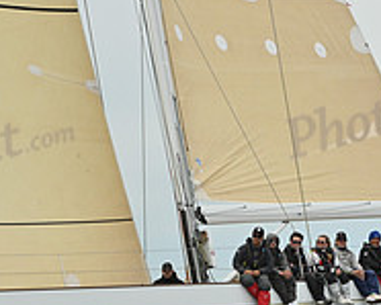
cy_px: 241
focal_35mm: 205
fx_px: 2313
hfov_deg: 9.4
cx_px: 182
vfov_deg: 7.5
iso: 320
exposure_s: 1/1250
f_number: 8
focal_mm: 70
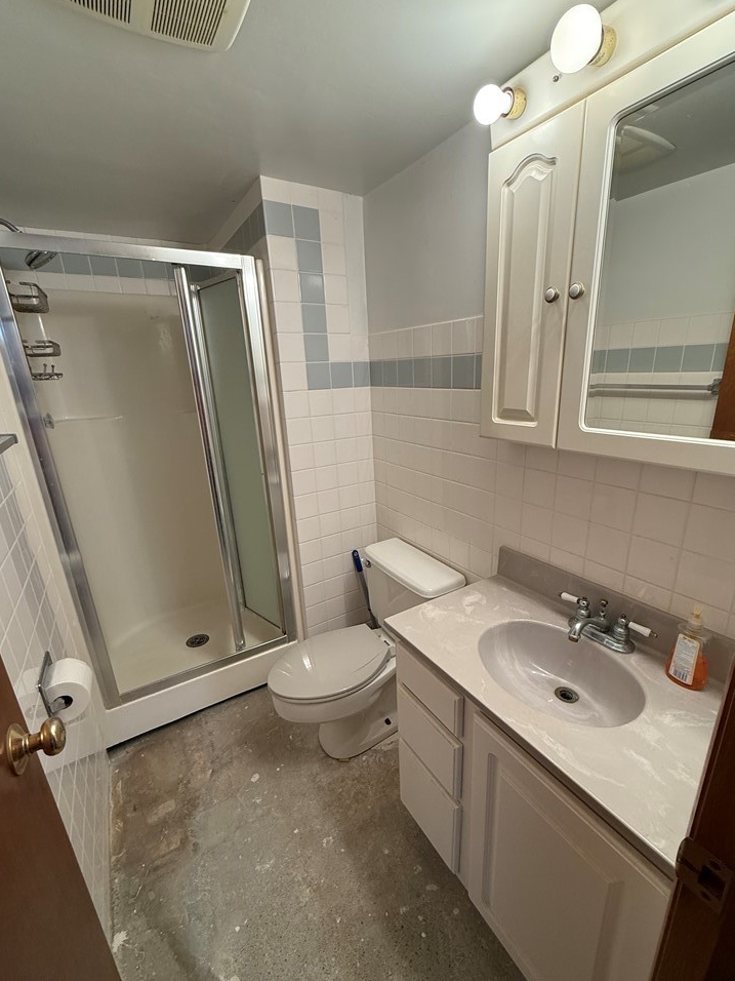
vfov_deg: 98.1
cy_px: 505
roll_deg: +1.8
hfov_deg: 81.7
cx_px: 382
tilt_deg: -16.4
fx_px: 425
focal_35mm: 15
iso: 160
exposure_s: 1/120
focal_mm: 2.22
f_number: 2.2
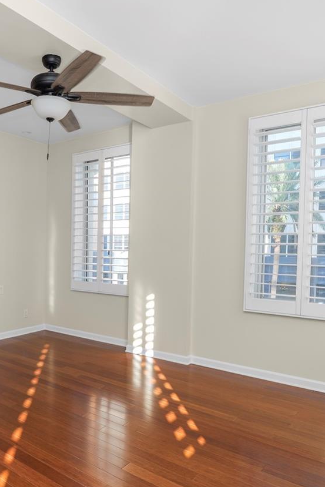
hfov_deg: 45.0
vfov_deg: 67.3
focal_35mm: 27
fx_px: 365
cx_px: 55
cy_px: 260
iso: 250
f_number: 7.1
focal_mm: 14
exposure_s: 1/60
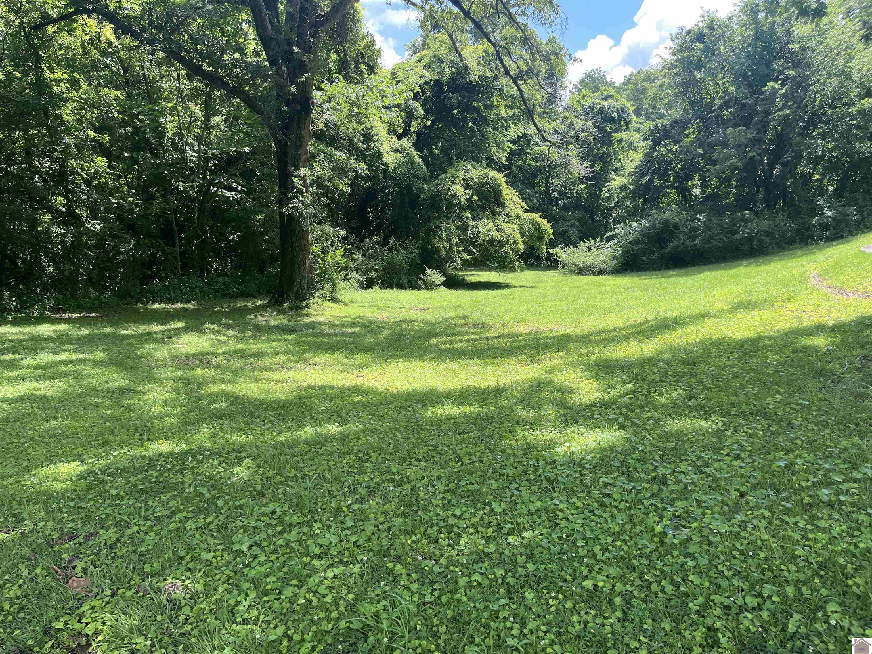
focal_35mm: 26
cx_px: 436
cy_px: 327
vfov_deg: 53.1
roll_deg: -0.8
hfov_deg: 67.3
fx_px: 655
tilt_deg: -8.8
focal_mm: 5.1
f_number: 1.6
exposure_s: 1/618
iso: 50
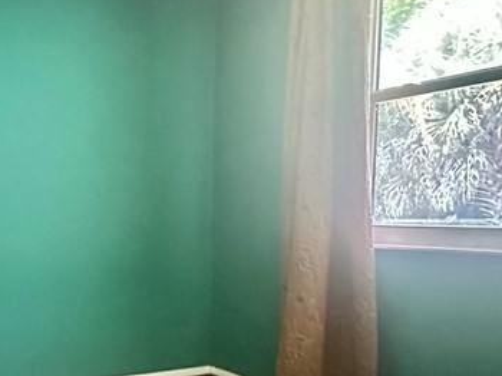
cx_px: -95
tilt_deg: -7.4
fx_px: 594
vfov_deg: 34.3
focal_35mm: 41
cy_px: 284
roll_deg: +2.5
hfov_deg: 36.1
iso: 1250
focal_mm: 2.22
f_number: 2.2
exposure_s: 1/48
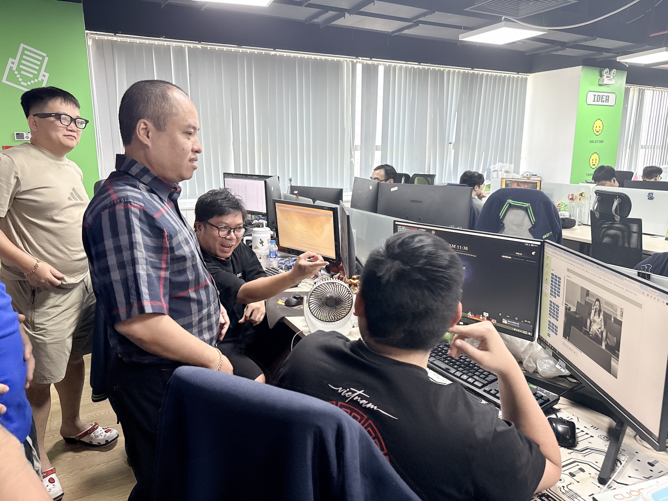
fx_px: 463
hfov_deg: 71.6
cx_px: 334
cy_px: 250
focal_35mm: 24
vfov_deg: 56.8
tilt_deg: -11.9
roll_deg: -0.2
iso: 250
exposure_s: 1/100
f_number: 1.78
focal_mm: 6.76
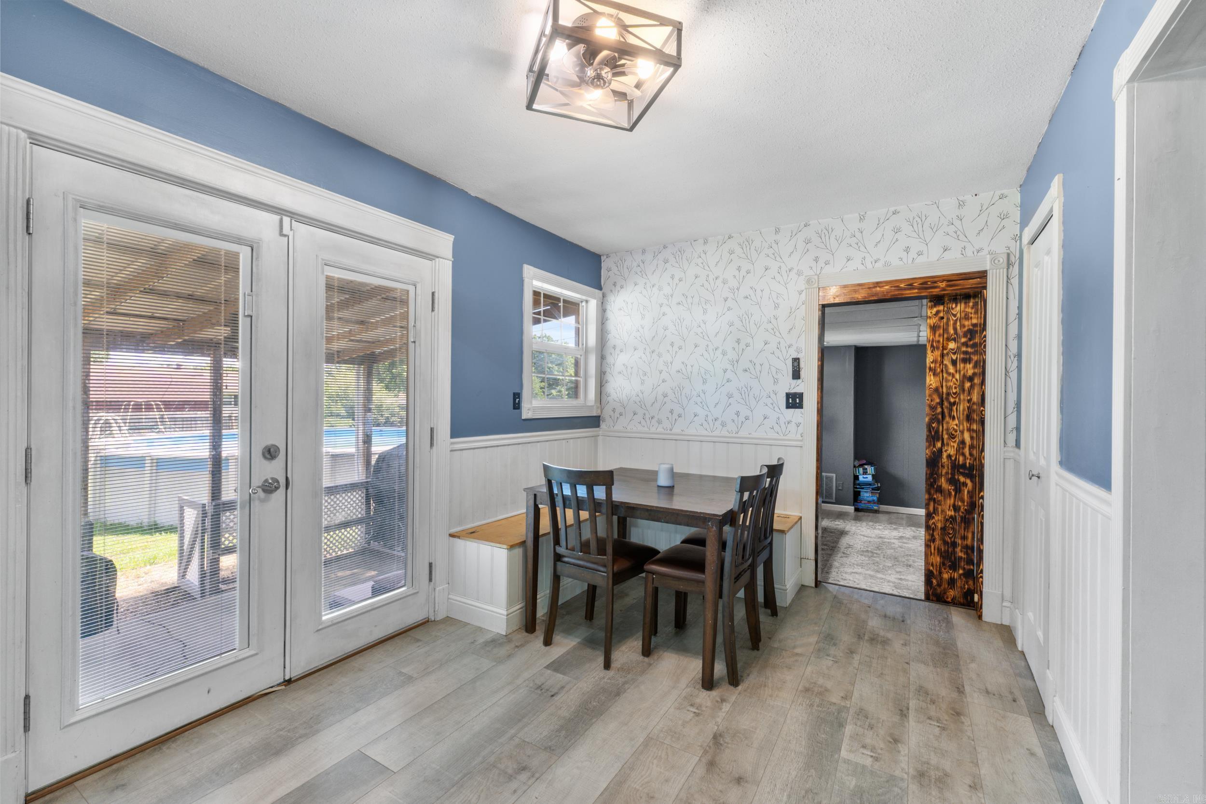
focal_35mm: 15
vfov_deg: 77.3
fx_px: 502
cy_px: 402
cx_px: 603
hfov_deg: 100.4
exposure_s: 1/25
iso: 200
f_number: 9
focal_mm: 10
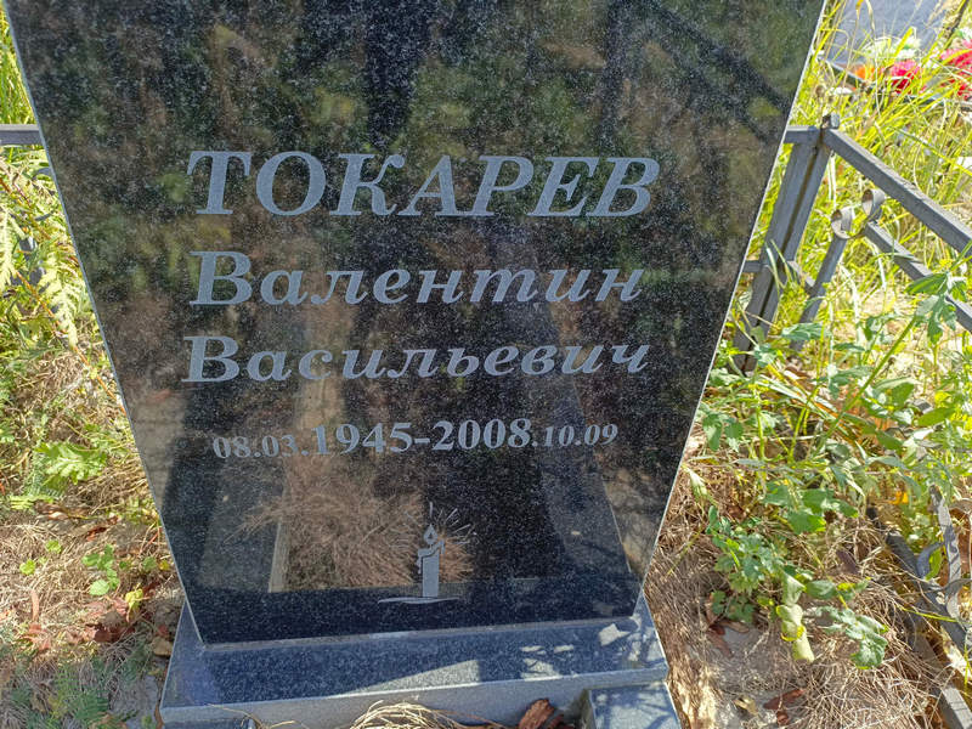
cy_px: 364
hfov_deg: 69.4
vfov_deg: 54.9
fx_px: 702
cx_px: 486
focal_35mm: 25
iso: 106
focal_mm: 4.76
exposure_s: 1/255
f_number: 1.69
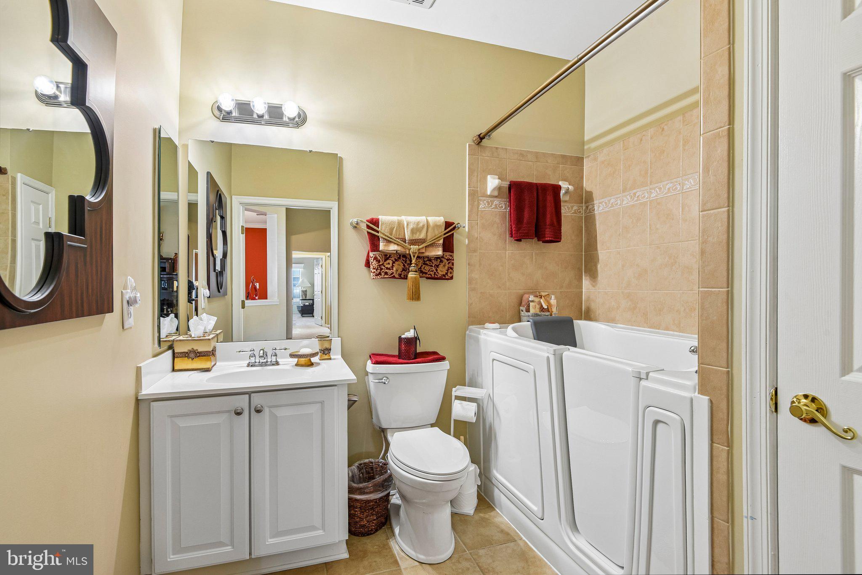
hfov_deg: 96.7
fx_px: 383
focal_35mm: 16
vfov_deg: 73.7
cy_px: 288
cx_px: 431
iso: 400
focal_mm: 16
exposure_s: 1/6
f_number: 8
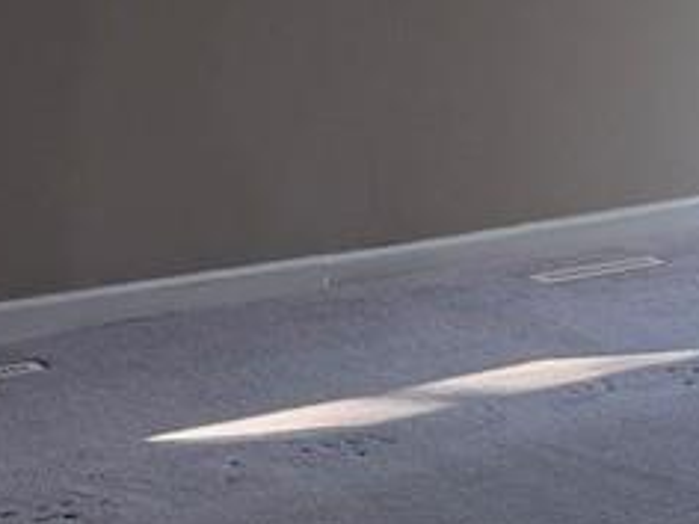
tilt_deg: +1.3
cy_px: -337
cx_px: 1194
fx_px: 2100
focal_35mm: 104
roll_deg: -1.9
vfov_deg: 13.2
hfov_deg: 16.4
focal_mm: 6.76
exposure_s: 1/180
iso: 100
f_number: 1.78
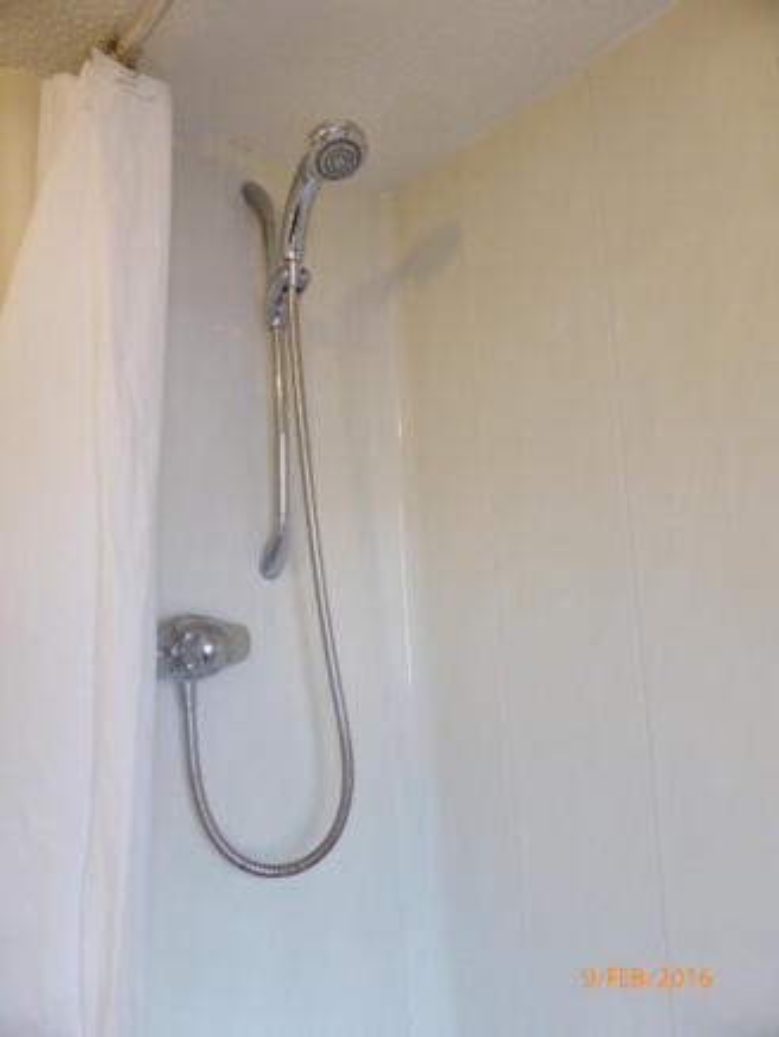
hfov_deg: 56.8
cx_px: 390
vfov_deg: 71.6
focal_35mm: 24
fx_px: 720
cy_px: 518
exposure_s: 1/60
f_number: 3.3
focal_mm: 4.3
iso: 250
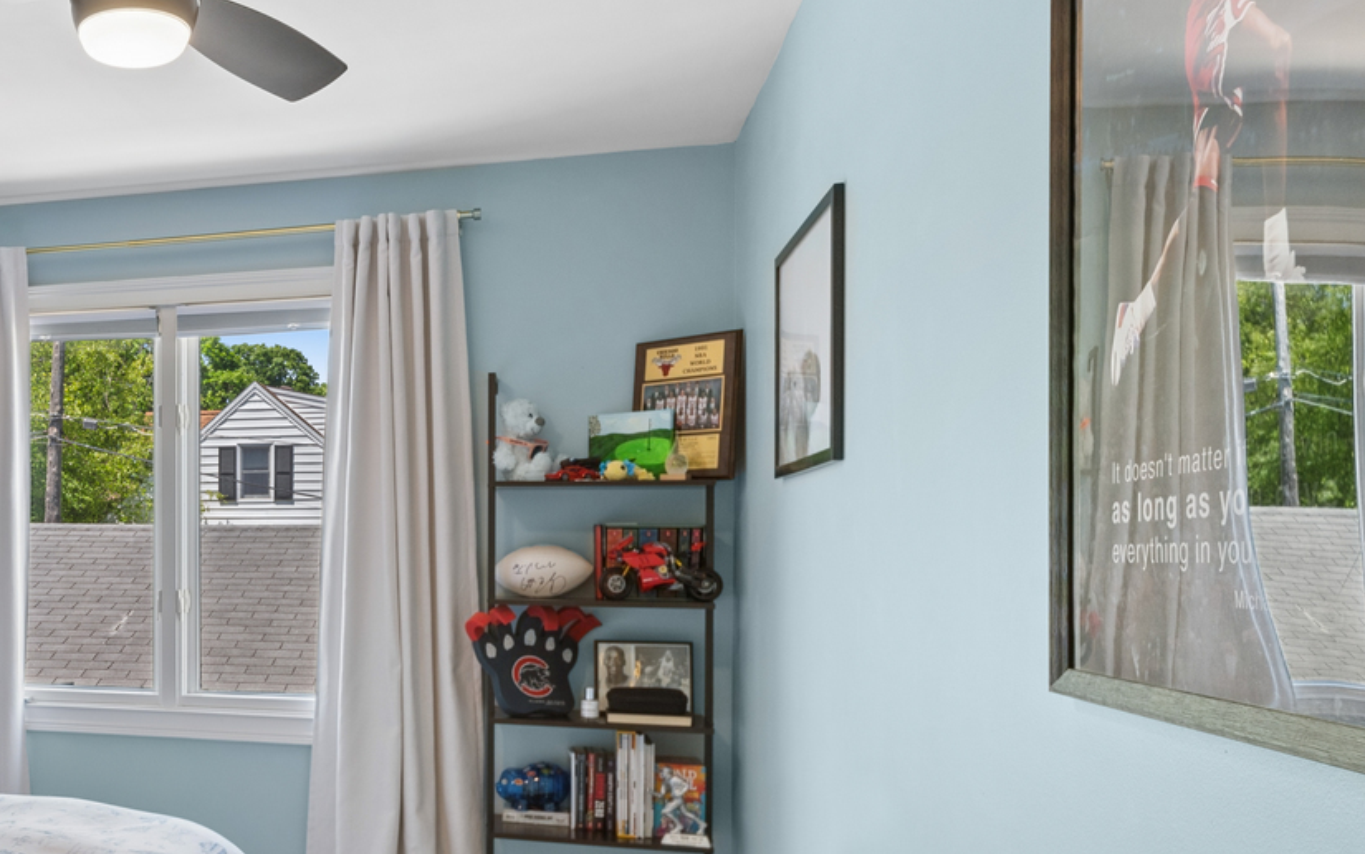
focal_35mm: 34
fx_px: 1265
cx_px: 93
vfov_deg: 37.1
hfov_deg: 49.4
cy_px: 516
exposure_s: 1/25
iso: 200
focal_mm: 17
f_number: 11
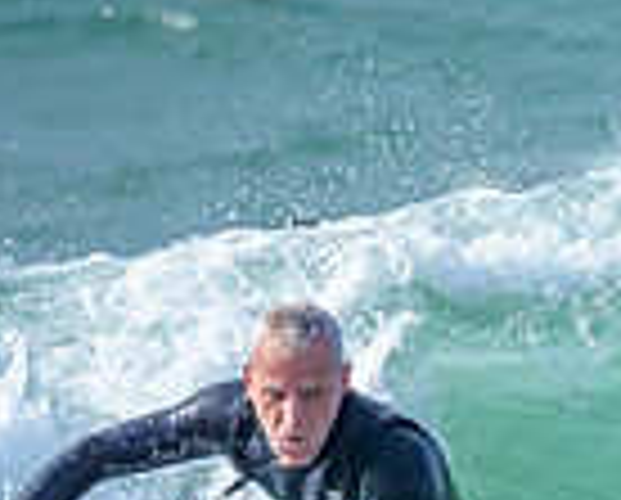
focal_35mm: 4167
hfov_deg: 0.5
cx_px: 896
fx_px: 76749
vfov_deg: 0.4
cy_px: 766
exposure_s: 1/2000
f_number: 6.3
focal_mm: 800
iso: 400
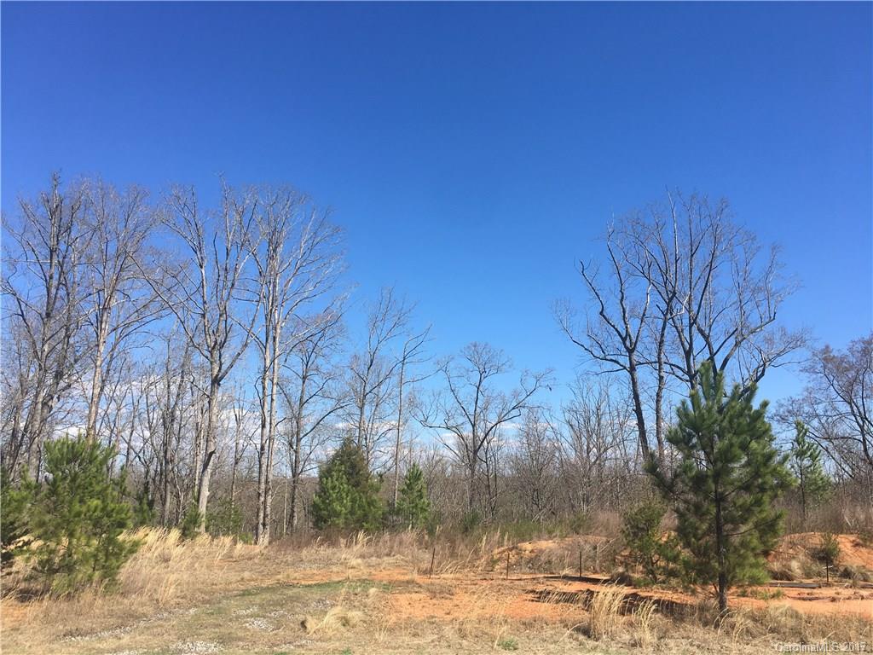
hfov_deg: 61.7
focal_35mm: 29
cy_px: 328
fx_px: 731
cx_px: 436
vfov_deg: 48.2
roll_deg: -0.3
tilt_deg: +13.2
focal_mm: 4.15
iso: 25
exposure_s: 1/1479
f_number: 2.2
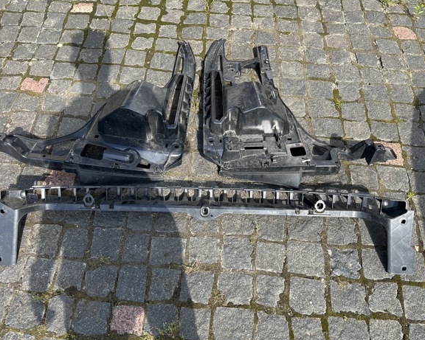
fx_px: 327
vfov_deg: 54.9
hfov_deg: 66.0
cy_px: 170
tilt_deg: -57.9
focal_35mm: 26
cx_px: 211
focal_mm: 6.86
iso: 80
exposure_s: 1/910
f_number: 1.78
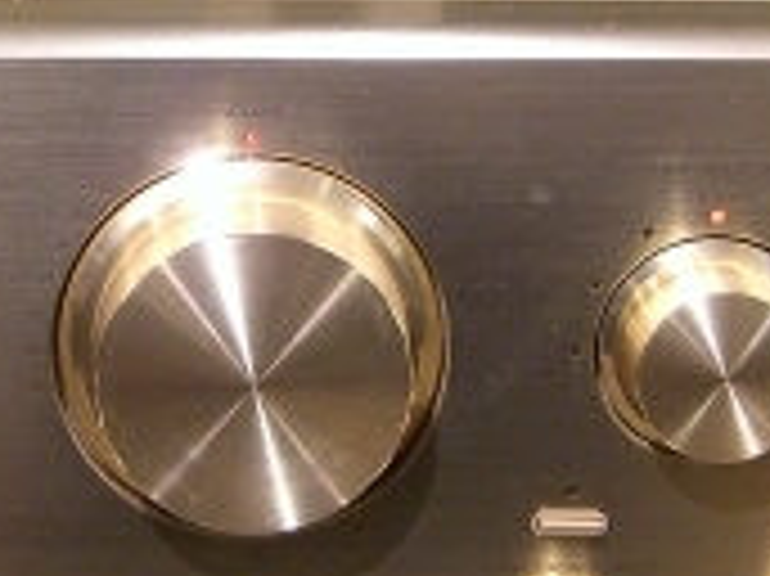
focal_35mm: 172
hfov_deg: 11.5
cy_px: 176
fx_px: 3823
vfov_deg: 8.6
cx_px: 189
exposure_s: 1/15
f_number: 3.1
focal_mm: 9.5
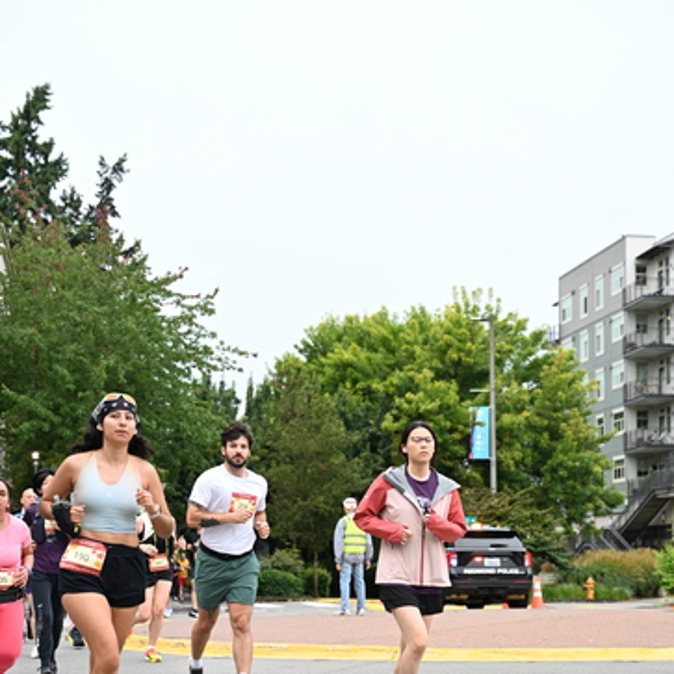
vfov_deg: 25.5
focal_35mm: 67
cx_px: 337
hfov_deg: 25.7
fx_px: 1476
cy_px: 490
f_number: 4
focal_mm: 52
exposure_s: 1/800
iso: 1600
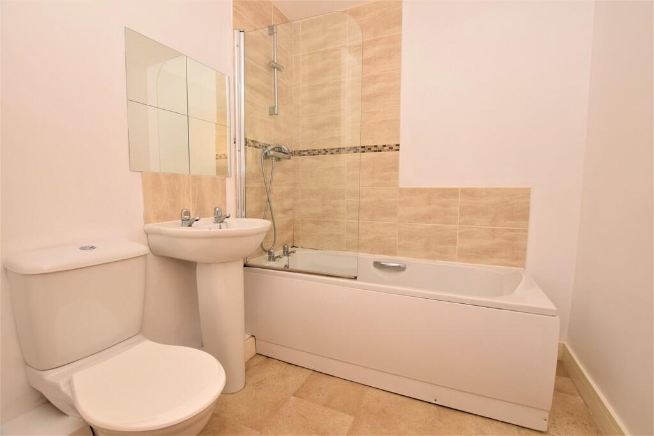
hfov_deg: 100.4
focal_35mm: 15
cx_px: 327
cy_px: 218
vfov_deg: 77.3
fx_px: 273
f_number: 7.1
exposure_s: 1/60
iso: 500
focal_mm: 10
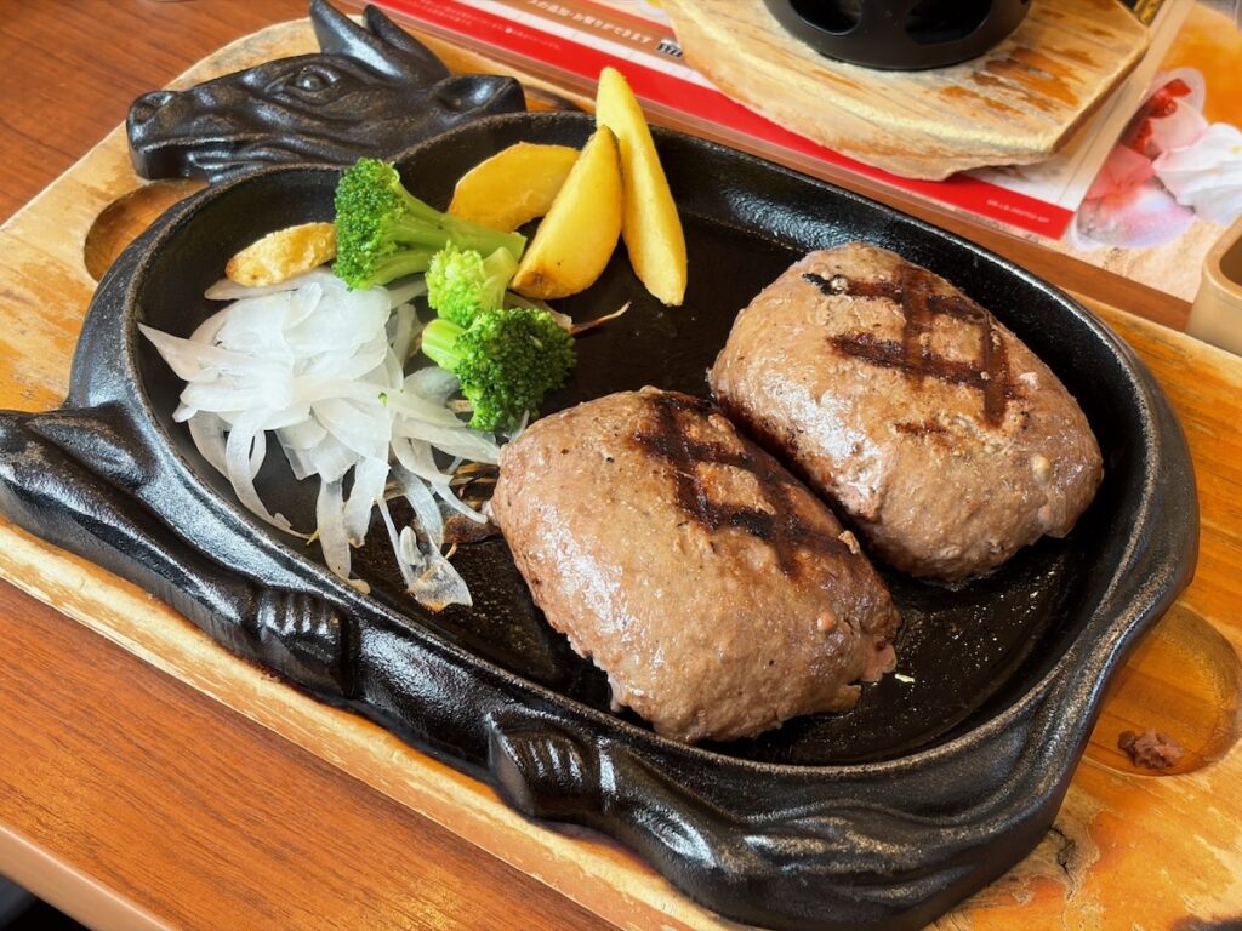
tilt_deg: -49.4
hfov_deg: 36.8
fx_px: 1866
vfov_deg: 28.0
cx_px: 621
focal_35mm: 52
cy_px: 466
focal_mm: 5.96
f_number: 1.6
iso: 40
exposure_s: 1/121
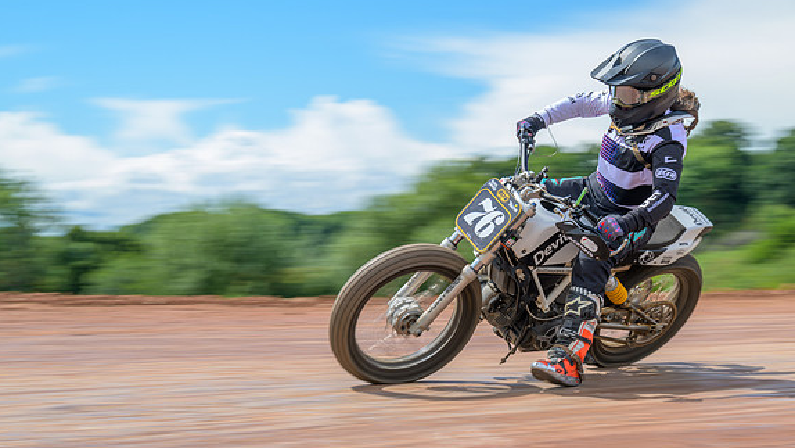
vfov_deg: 13.3
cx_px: 399
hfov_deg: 23.4
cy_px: 230
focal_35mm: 91
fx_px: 1918
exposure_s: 1/100
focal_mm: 86
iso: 64
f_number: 8
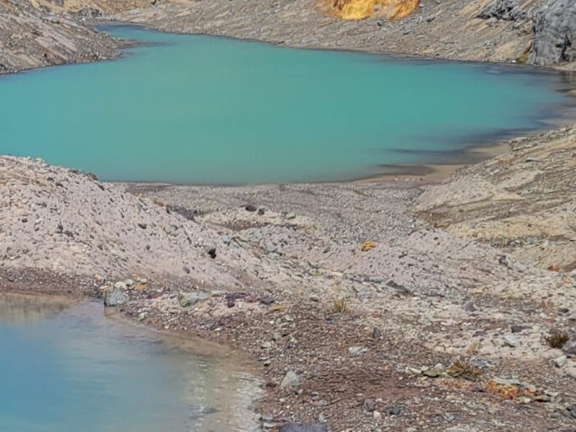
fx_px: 1598
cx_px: -310
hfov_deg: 18.0
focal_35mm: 96
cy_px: 73
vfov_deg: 15.3
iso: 40
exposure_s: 1/2715
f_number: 1.8
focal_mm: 5.4
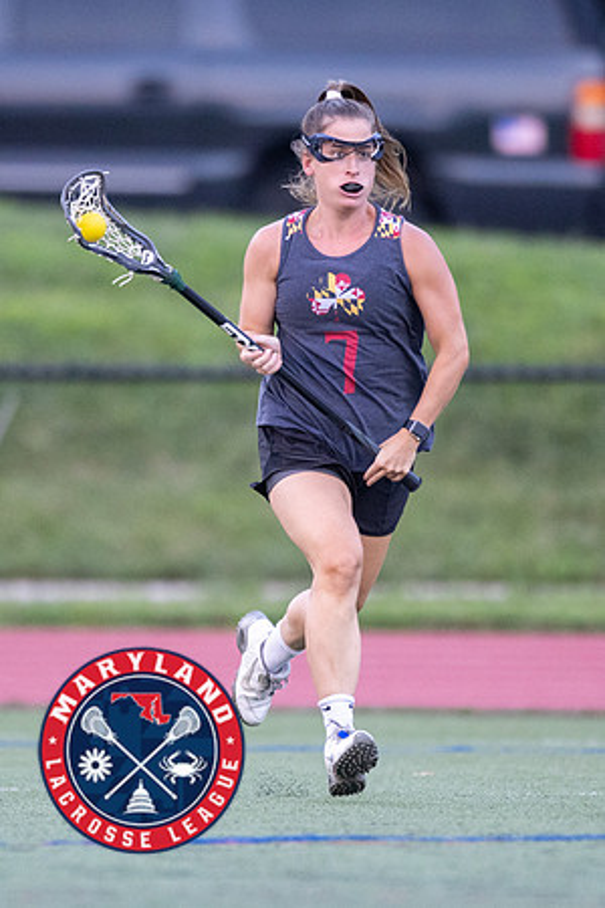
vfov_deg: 2.3
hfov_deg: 1.5
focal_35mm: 908
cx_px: 280
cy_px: 462
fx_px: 22898
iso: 2500
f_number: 2.8
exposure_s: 1/1250
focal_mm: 400
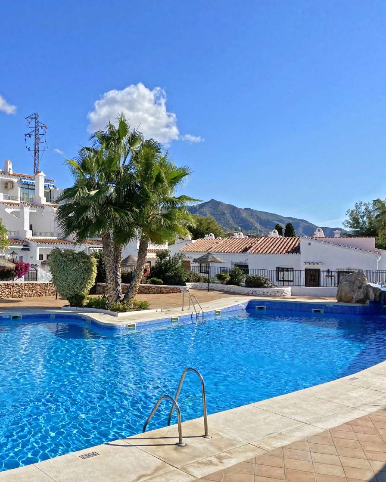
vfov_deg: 52.8
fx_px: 486
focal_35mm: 34
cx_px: 72
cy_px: 240
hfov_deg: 41.3
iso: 32
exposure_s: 1/4115
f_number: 1.8
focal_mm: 4.25
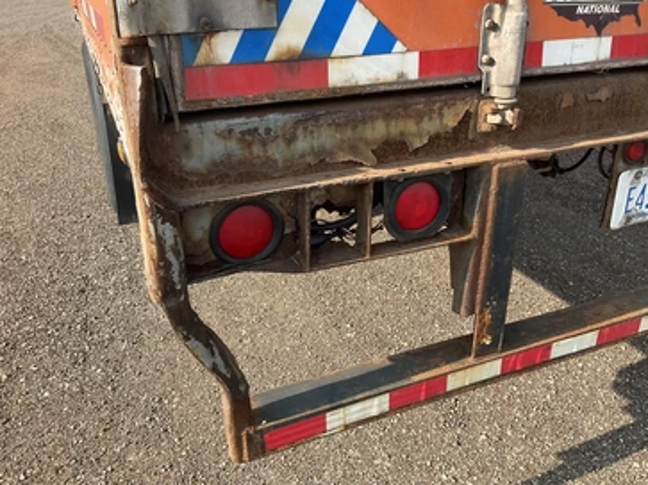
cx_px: 332
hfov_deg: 56.8
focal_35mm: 32
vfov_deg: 44.1
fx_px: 599
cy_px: 219
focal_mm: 3
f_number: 1.8
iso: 25
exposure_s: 1/613
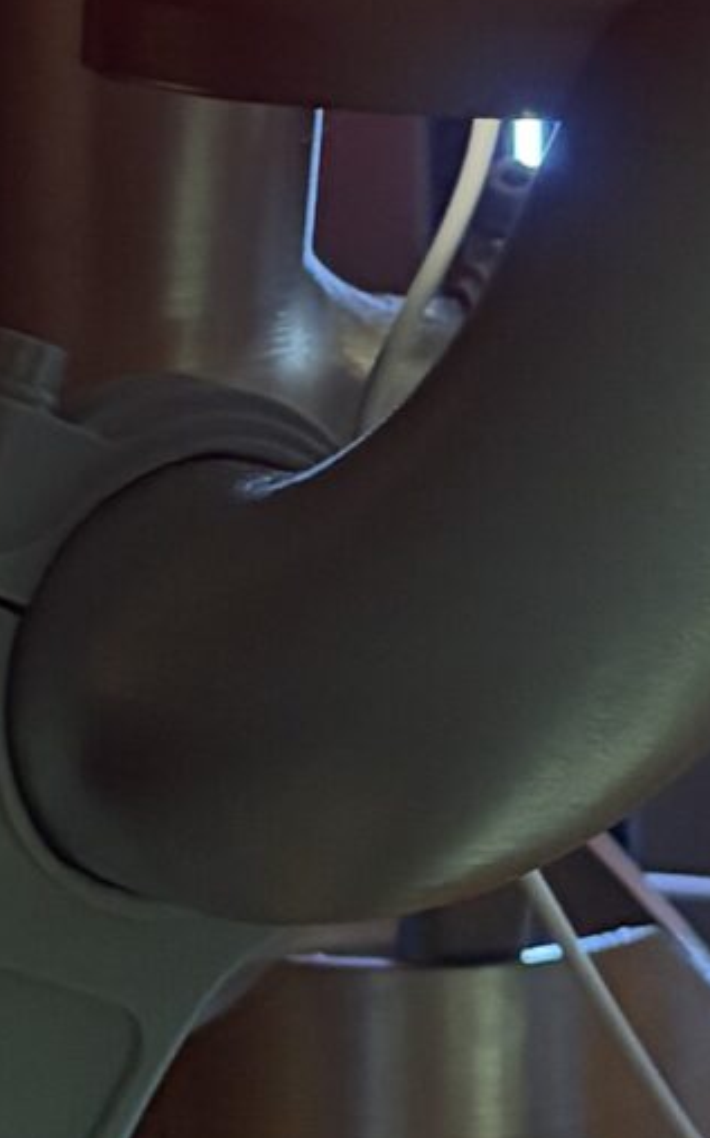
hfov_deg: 9.4
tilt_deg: -12.3
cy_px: 417
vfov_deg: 15.0
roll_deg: +1.2
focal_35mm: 139
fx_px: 4308
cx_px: 730
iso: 500
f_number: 1.6
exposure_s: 1/33
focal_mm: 5.96
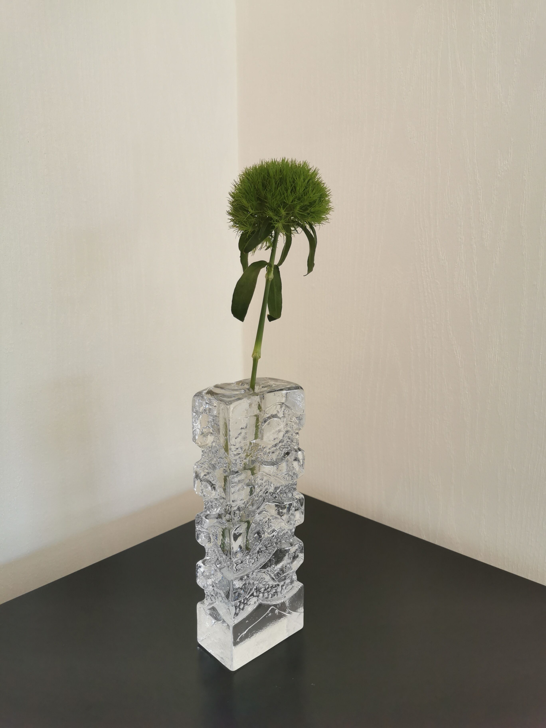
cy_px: 364
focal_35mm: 27
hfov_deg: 51.4
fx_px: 568
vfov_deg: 65.3
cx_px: 273
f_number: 1.8
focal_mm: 5.58
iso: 80
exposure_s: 1/100
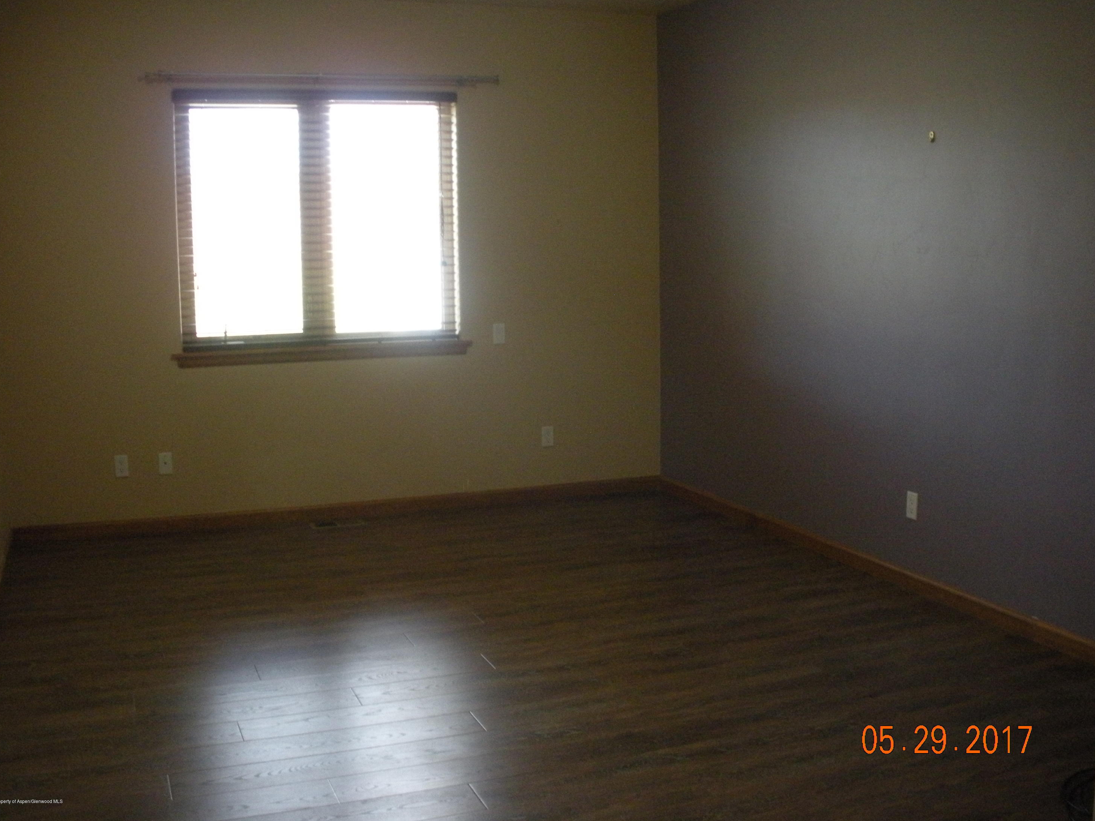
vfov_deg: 38.7
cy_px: 406
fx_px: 1170
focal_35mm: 37
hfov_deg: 50.1
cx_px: 539
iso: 400
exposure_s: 1/46.6
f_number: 3.5
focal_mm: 6.3
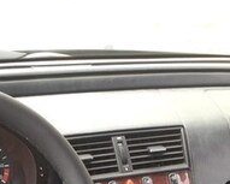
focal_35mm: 98
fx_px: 667
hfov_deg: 19.5
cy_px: 282
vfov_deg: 14.6
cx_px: 146
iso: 40
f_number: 2.2
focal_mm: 4.15
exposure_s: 1/100
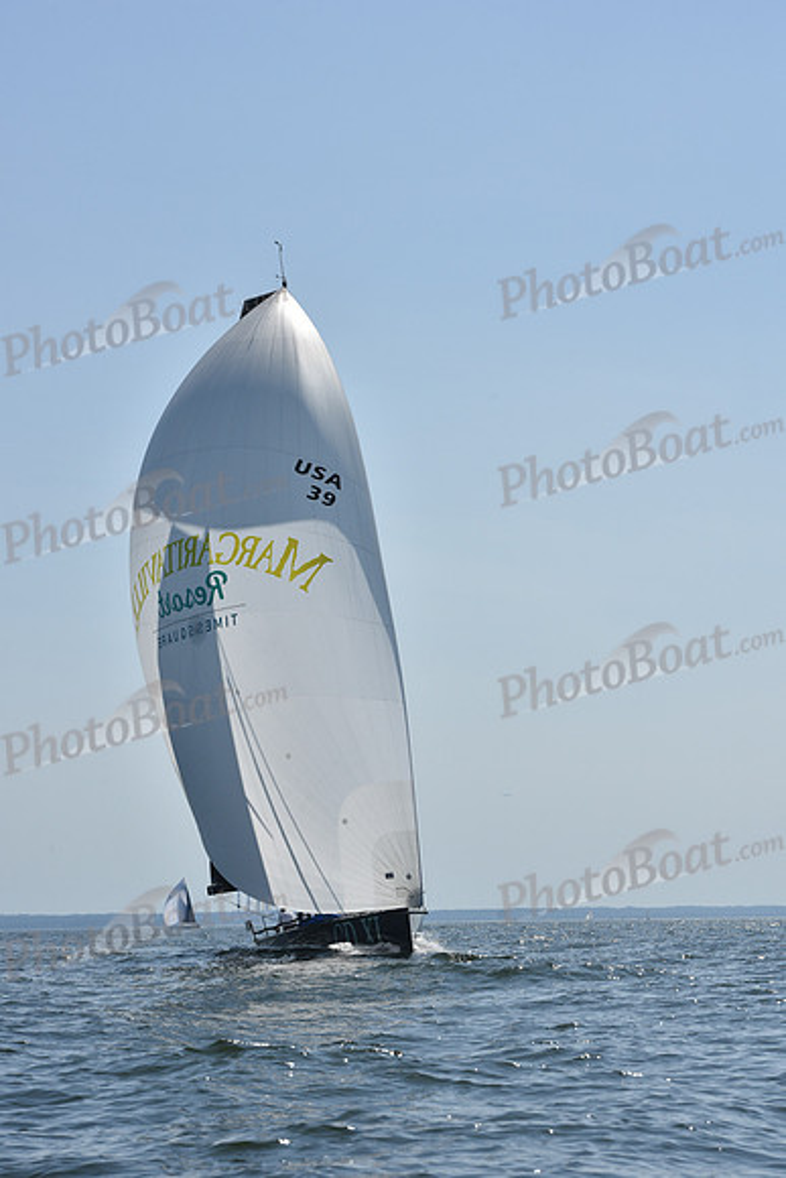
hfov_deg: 13.7
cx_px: 393
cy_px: 589
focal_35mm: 100
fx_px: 3273
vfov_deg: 20.4
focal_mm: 100
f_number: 10
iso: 250
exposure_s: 1/1250
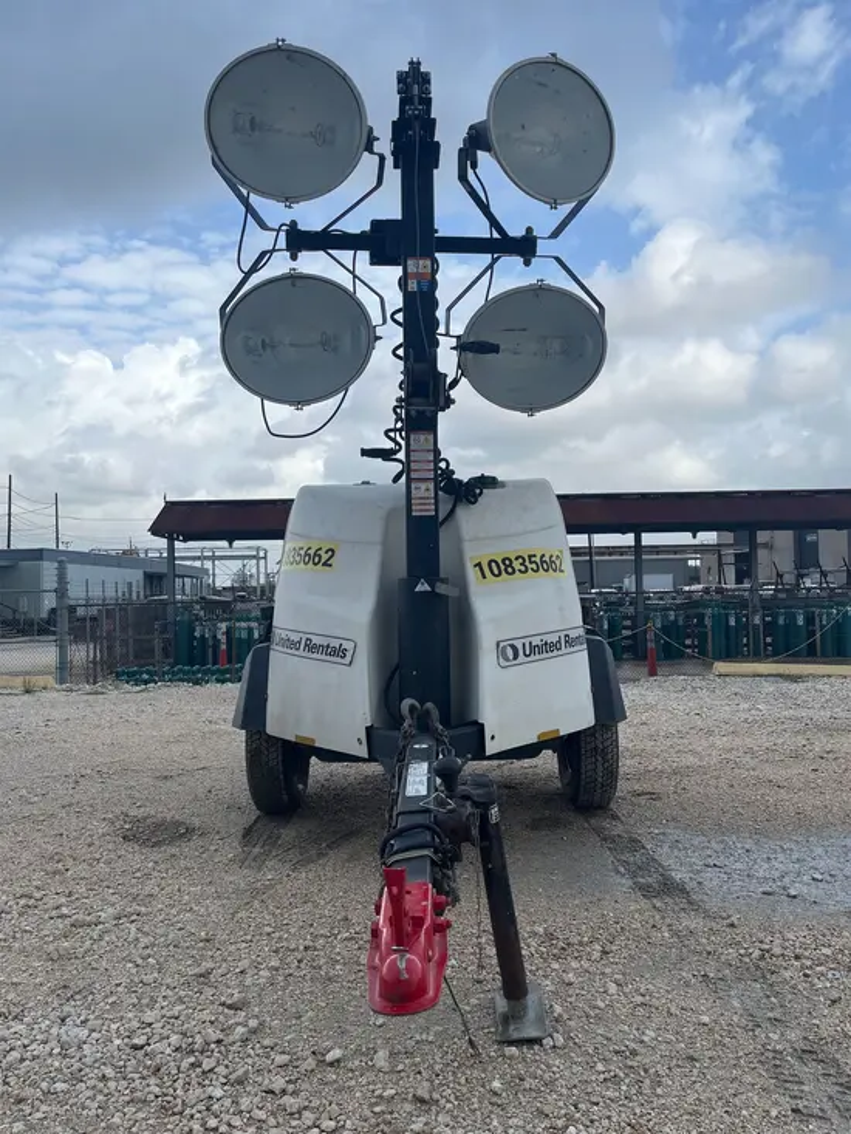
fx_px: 852
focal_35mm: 26
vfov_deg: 67.3
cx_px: 426
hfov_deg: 53.1
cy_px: 567
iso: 50
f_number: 1.6
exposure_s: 1/3311
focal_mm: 5.1
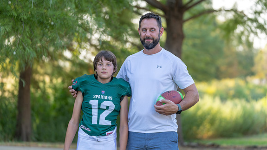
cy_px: 81
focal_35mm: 132
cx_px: 140
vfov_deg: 9.2
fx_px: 934
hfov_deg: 16.3
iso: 125
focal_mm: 119
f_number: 2.8
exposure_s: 1/320
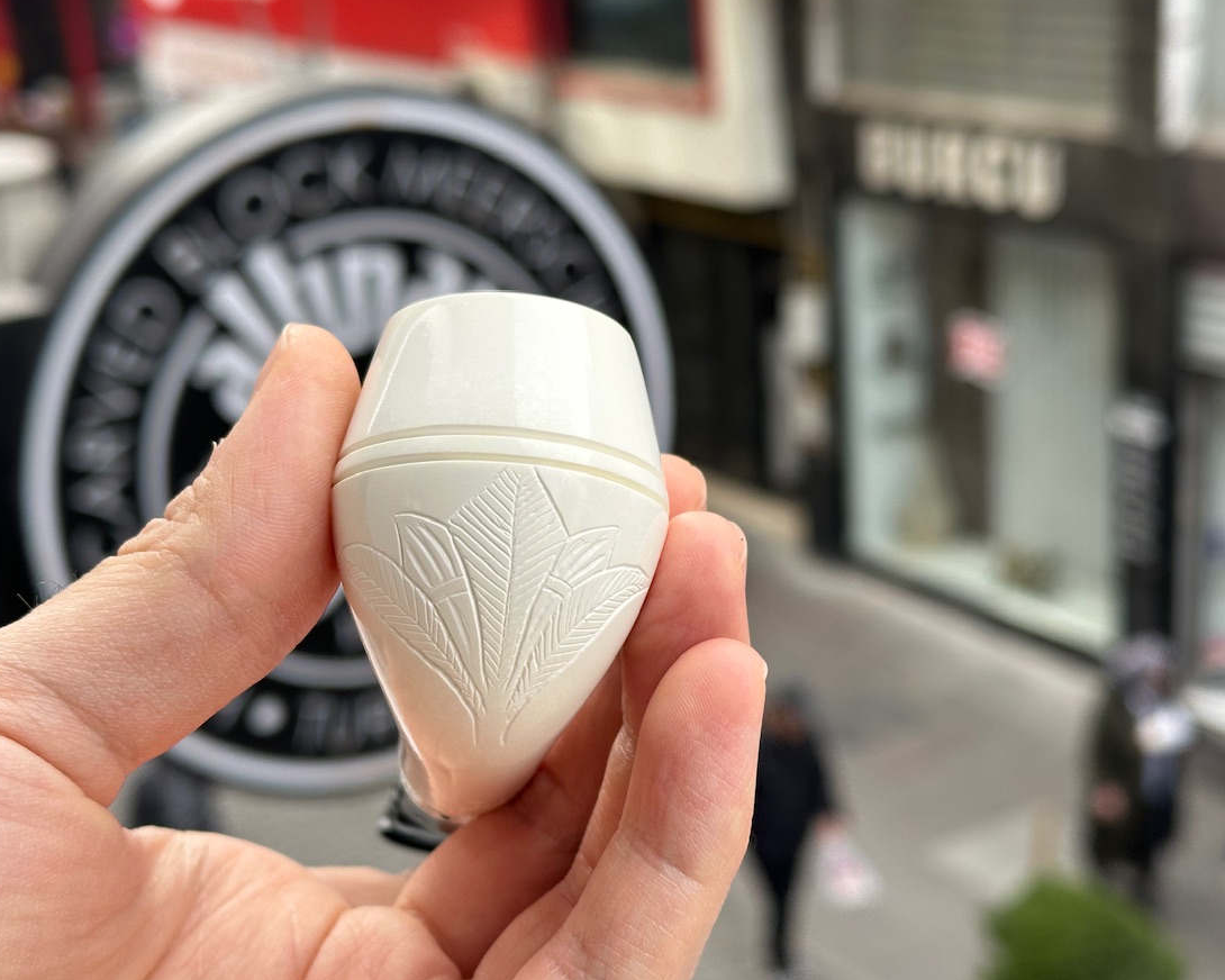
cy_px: 516
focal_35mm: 55
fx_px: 1994
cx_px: 641
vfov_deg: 27.6
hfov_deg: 34.1
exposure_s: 1/513
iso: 64
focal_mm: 6.86
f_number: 1.78
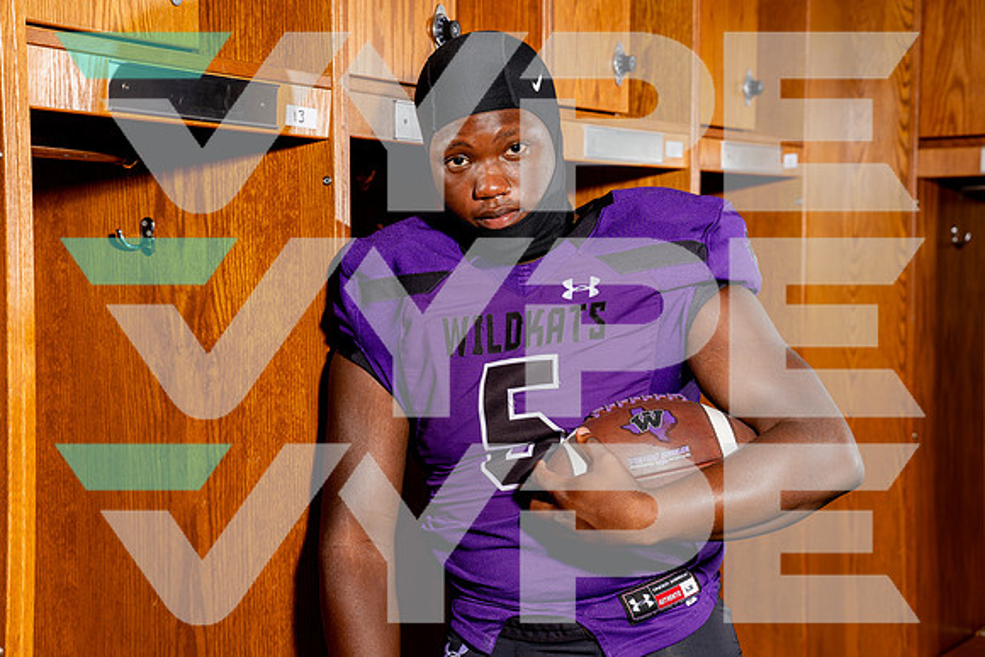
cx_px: 492
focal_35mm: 70
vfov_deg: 19.5
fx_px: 1916
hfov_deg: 28.8
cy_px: 328
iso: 100
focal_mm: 70
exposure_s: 1/250
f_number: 5.6
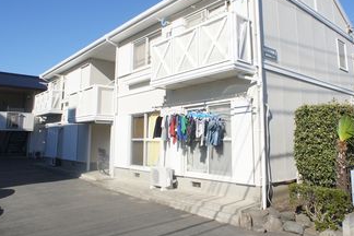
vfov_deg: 35.8
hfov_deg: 51.7
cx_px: 203
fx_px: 364
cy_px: 98
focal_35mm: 37
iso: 200
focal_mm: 16
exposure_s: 1/500
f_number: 6.3
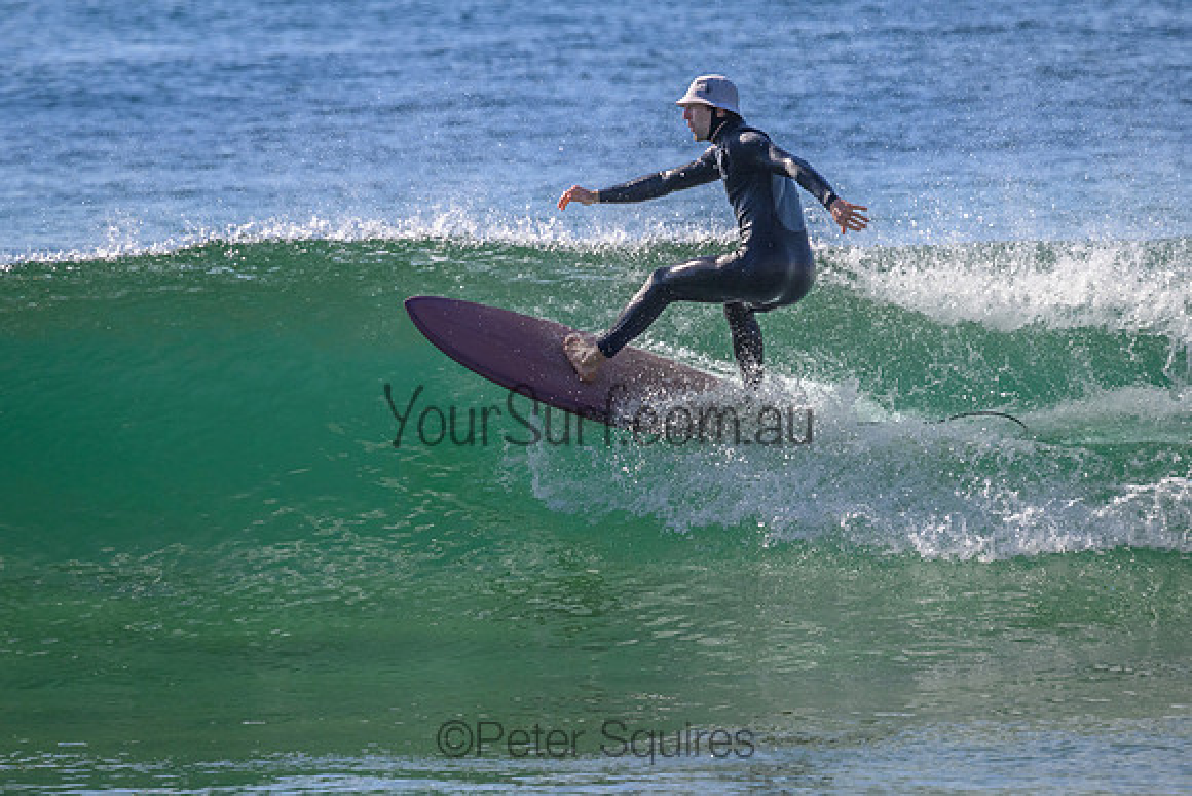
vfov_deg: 1.9
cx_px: 614
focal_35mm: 707
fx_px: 23421
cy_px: 336
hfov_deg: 2.9
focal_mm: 590
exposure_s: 1/2000
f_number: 11
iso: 1600
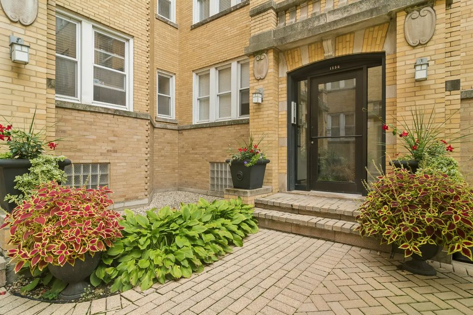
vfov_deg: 67.4
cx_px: 236
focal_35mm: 18
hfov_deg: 90.0
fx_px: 237
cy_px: 158
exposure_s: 1/60
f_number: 8
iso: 200
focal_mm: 12
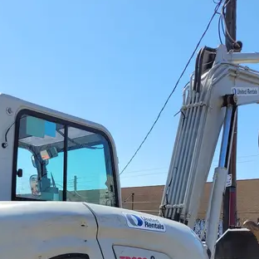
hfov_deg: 31.0
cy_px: 269
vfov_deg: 29.2
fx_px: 457
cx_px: 57
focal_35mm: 54
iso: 40
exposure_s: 1/1946
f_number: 1.8
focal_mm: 5.4
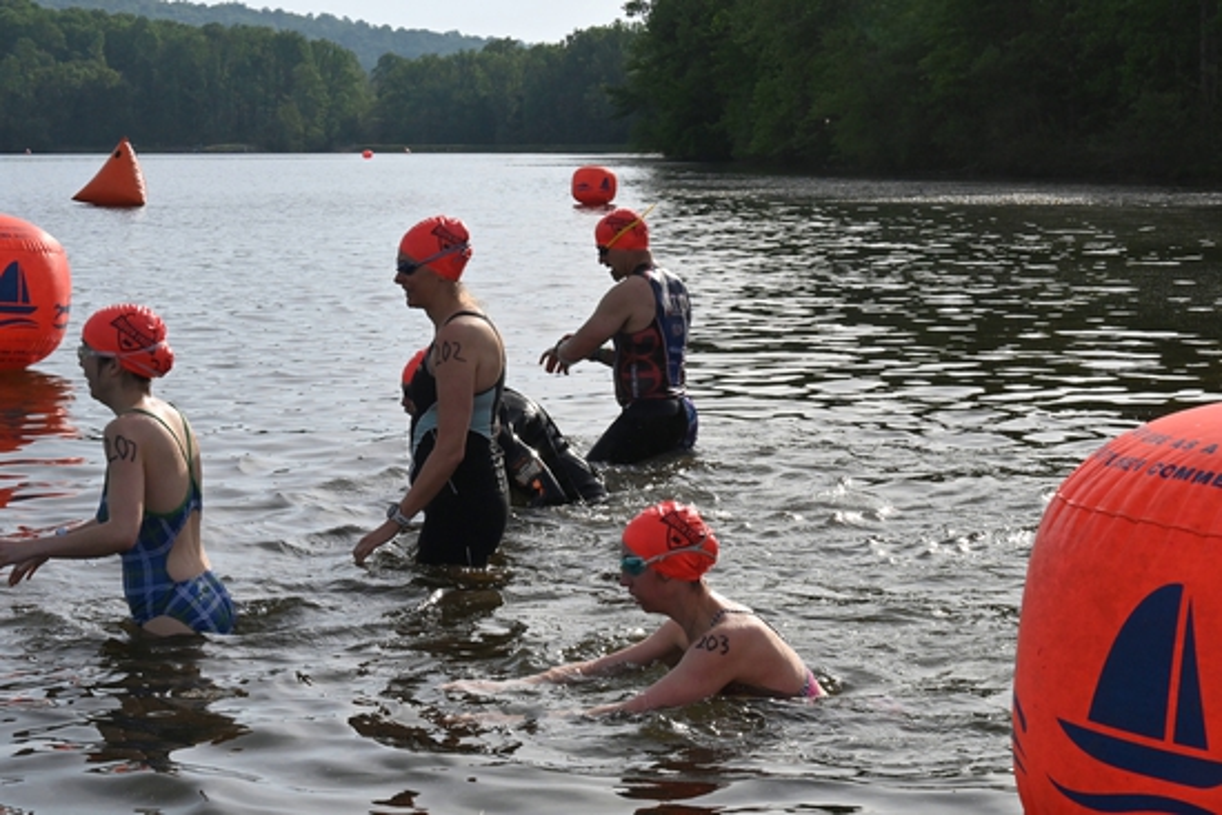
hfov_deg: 40.3
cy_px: 408
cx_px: 611
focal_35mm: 49
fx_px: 1664
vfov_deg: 27.5
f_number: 18
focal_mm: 49
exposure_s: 1/1250
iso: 2000
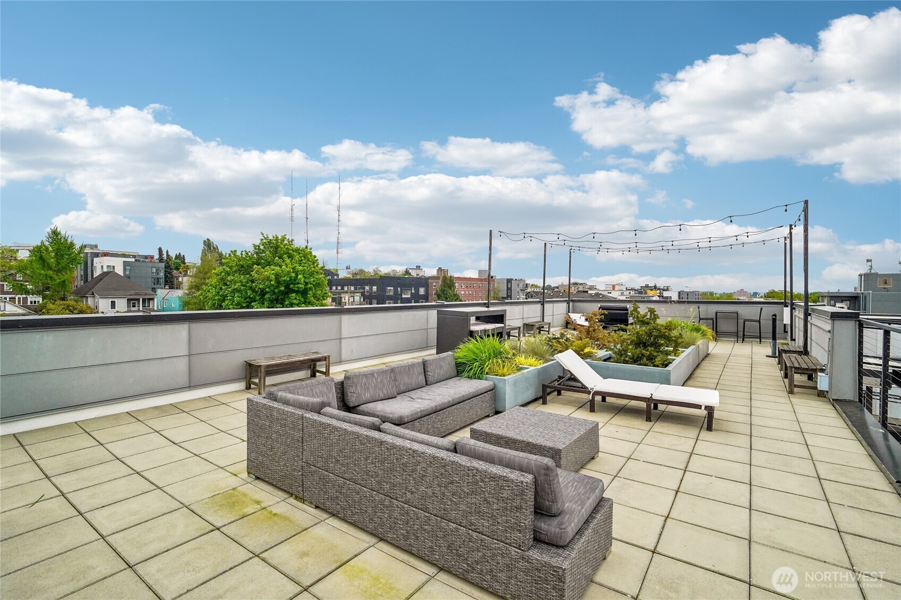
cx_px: 450
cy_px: 300
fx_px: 400
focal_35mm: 16
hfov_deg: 96.7
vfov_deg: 73.7
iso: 1600
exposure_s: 1/1250
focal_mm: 16
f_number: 8
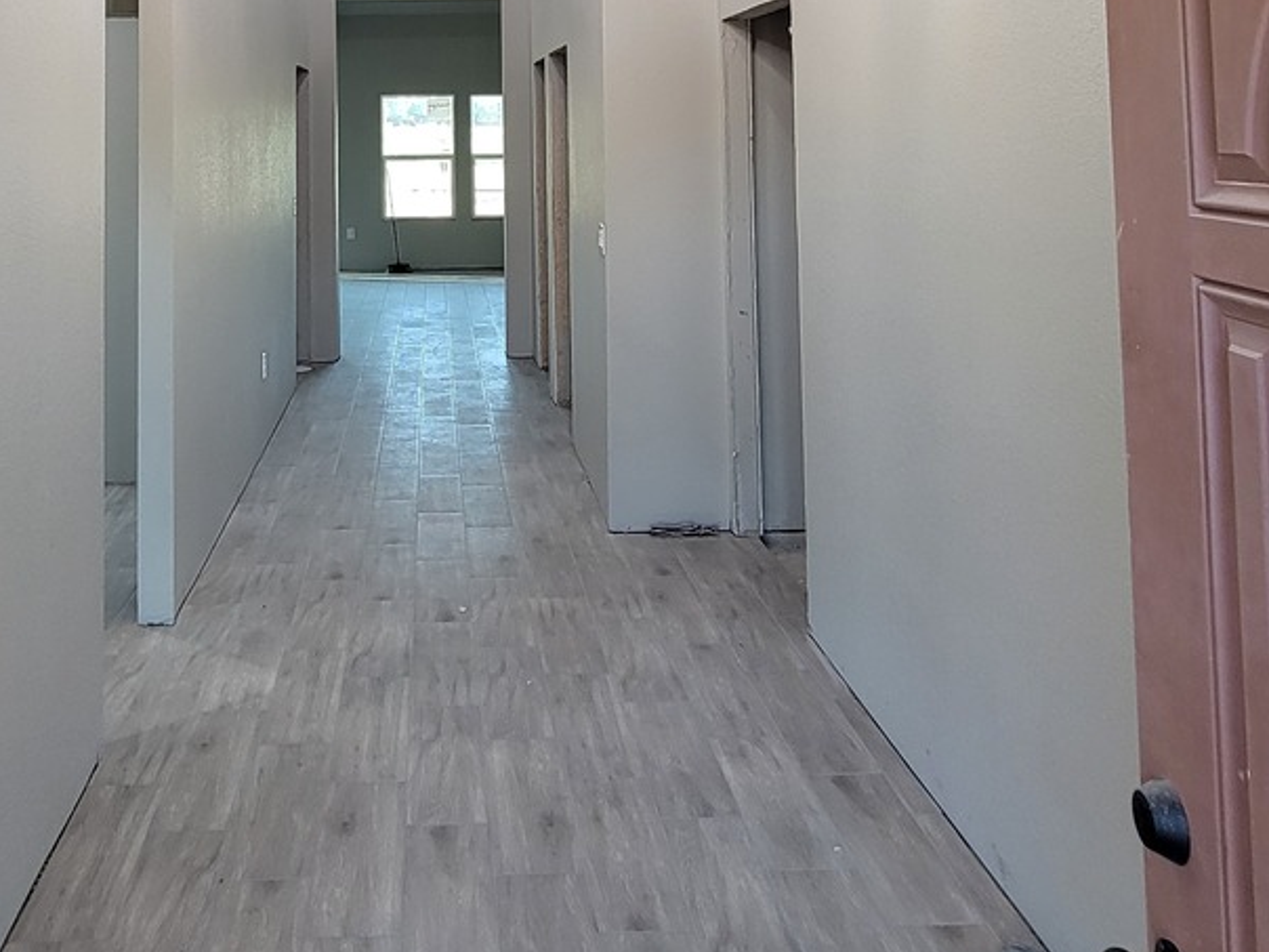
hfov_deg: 57.5
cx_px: 464
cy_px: 25
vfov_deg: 40.5
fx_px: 1136
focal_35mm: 31
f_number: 2.2
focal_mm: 2.2
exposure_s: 1/60
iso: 160
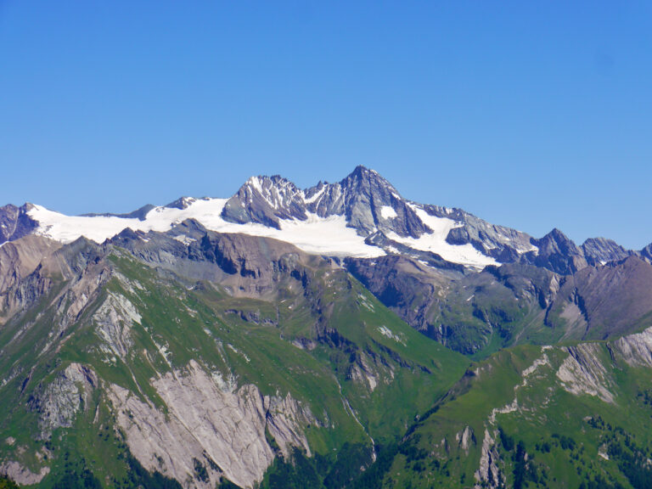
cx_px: 326
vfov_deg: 17.6
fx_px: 1582
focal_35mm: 84
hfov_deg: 23.3
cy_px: 244
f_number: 10
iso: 160
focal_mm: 42
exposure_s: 1/400
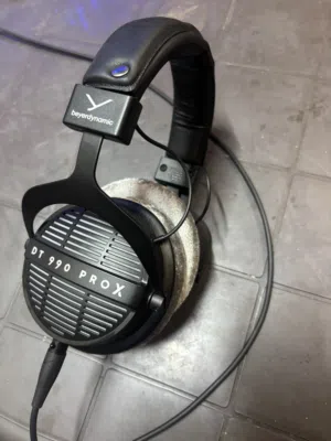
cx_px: 166
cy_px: 220
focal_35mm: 26
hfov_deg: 53.1
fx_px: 331
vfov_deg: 67.3
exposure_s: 1/50
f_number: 1.6
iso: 400
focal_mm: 5.96
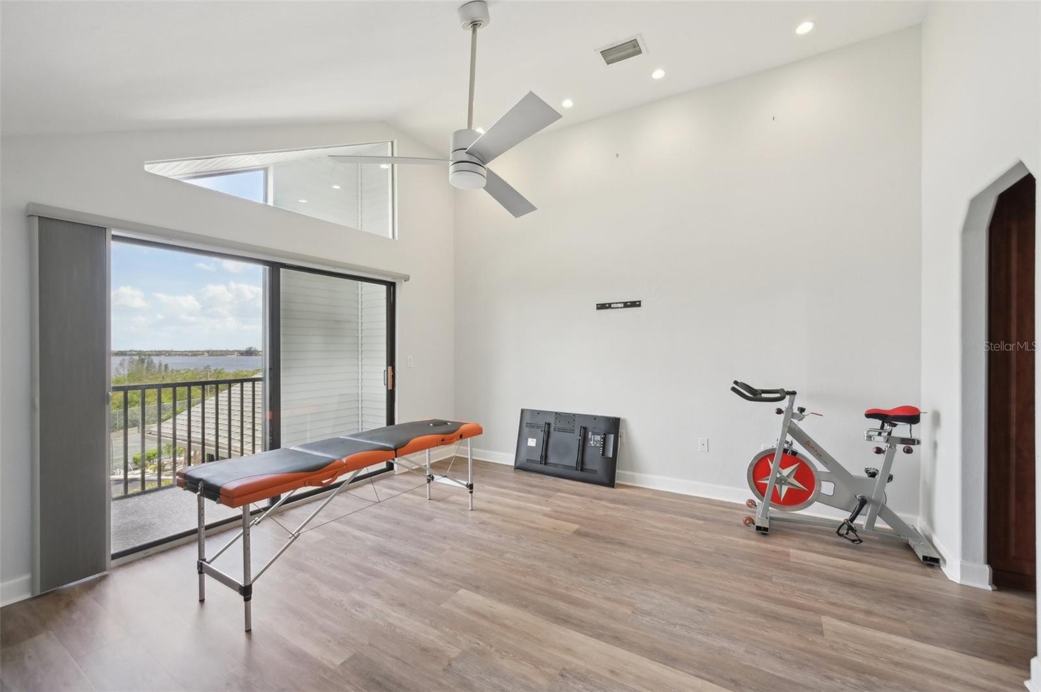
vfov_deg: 81.1
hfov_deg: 104.3
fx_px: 404
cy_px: 346
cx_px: 520
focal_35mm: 14
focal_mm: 14
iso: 400
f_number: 8
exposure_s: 1/60
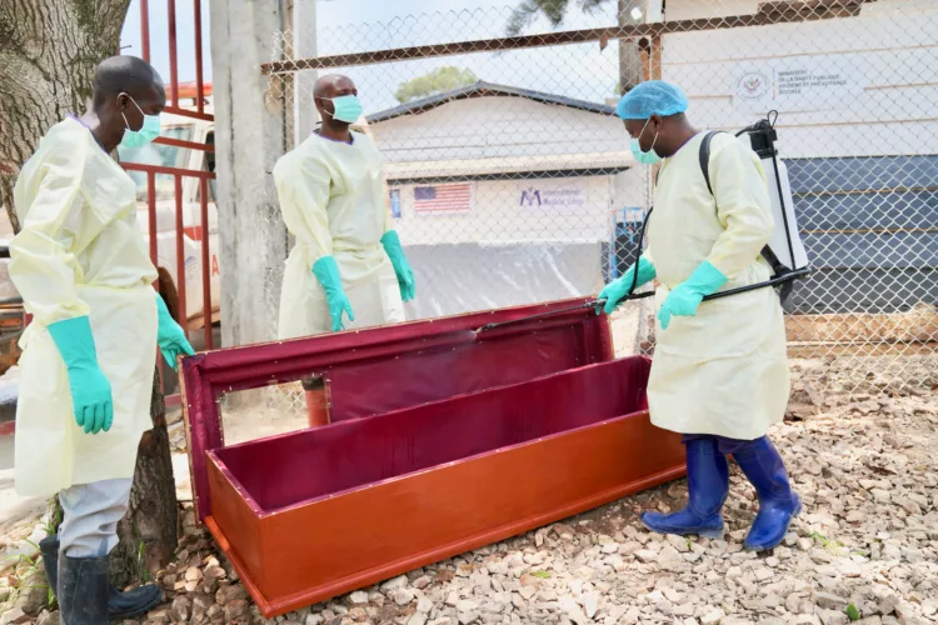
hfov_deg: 61.9
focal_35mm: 30
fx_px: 782
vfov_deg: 43.6
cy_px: 312
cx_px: 469
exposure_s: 1/640
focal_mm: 30
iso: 200
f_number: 4
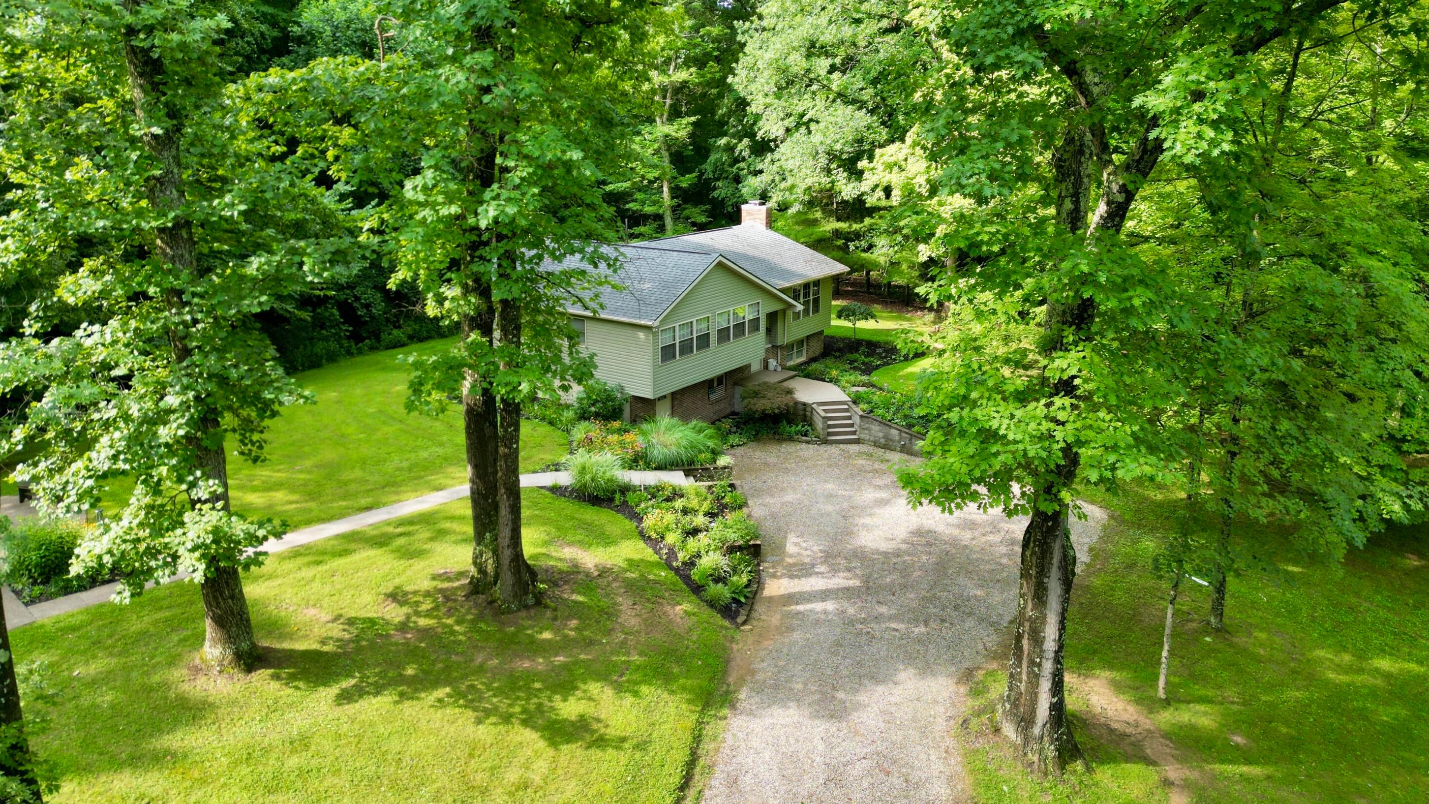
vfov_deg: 42.8
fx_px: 1023
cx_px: 704
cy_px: 343
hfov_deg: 69.9
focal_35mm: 27
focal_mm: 6.72
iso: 110
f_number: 1.7
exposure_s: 1/350
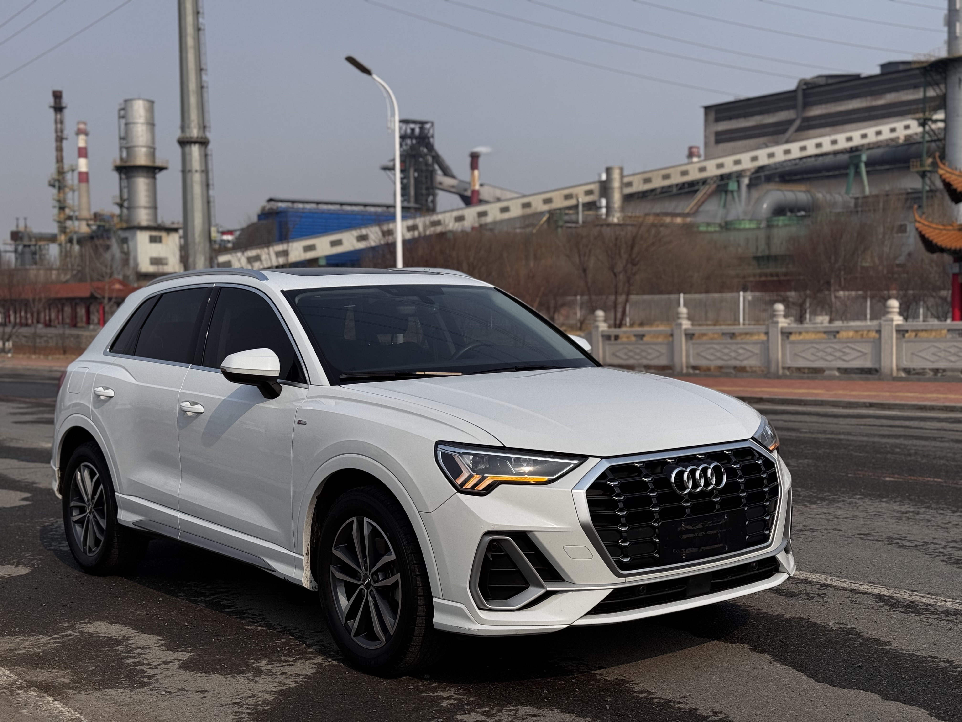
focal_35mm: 48
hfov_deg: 39.7
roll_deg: +0.2
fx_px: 1334
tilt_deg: -3.6
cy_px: 361
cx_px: 481
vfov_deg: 30.3
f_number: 1.78
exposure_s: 1/7092
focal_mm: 6.76
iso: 64
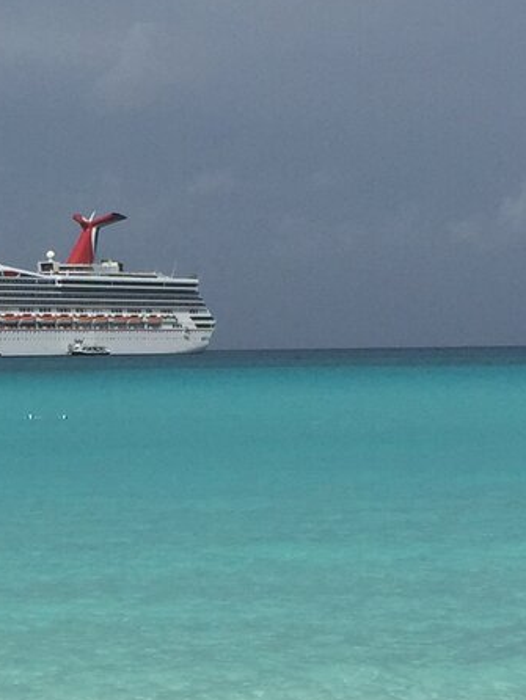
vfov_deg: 16.5
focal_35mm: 117
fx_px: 2368
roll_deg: +0.6
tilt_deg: -5.8
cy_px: 691
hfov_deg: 12.5
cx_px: 9
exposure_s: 1/7937
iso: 32
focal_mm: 4.15
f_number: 2.2
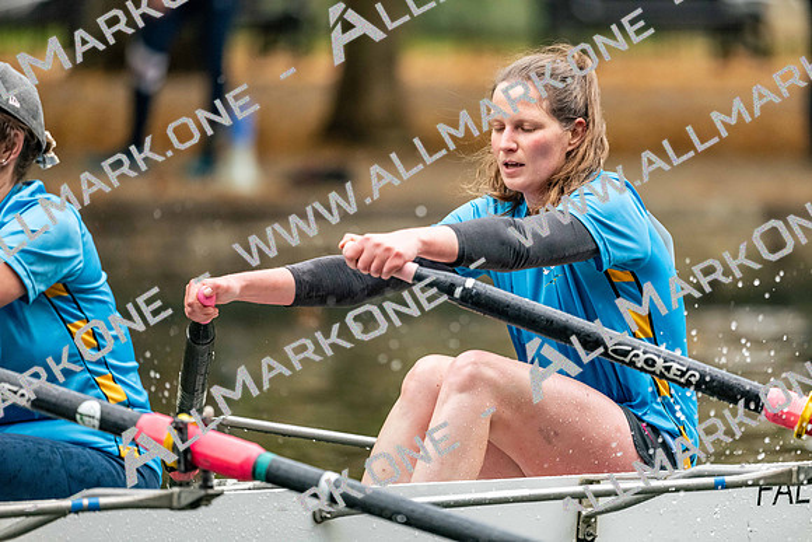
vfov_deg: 3.4
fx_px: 9024
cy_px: 271
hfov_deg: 5.2
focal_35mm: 400
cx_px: 406
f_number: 4.5
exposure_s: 1/2500
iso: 4500
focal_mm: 400
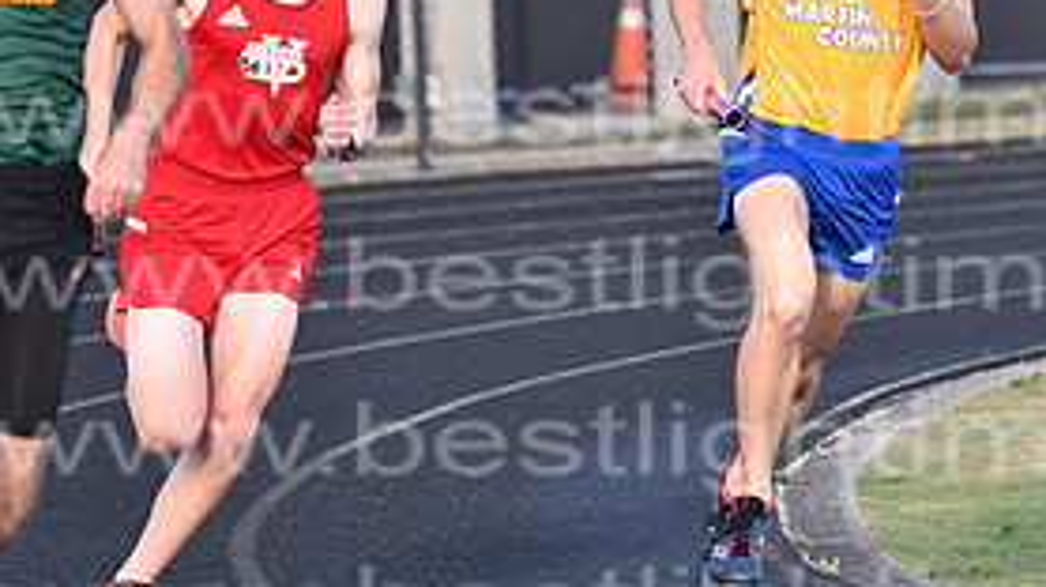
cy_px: 201
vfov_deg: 2.7
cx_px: 847
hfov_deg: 4.9
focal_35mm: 443
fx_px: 12282
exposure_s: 1/2500
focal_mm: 135
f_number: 4
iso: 1000
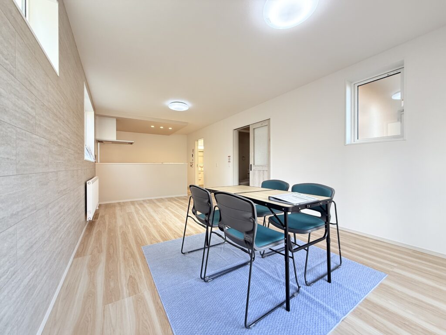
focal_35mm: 14
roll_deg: -0.2
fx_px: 180
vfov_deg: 85.7
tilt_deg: -0.3
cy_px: 168
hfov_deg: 102.1
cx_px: 223
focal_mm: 2.22
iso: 200
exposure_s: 1/99
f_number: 2.2
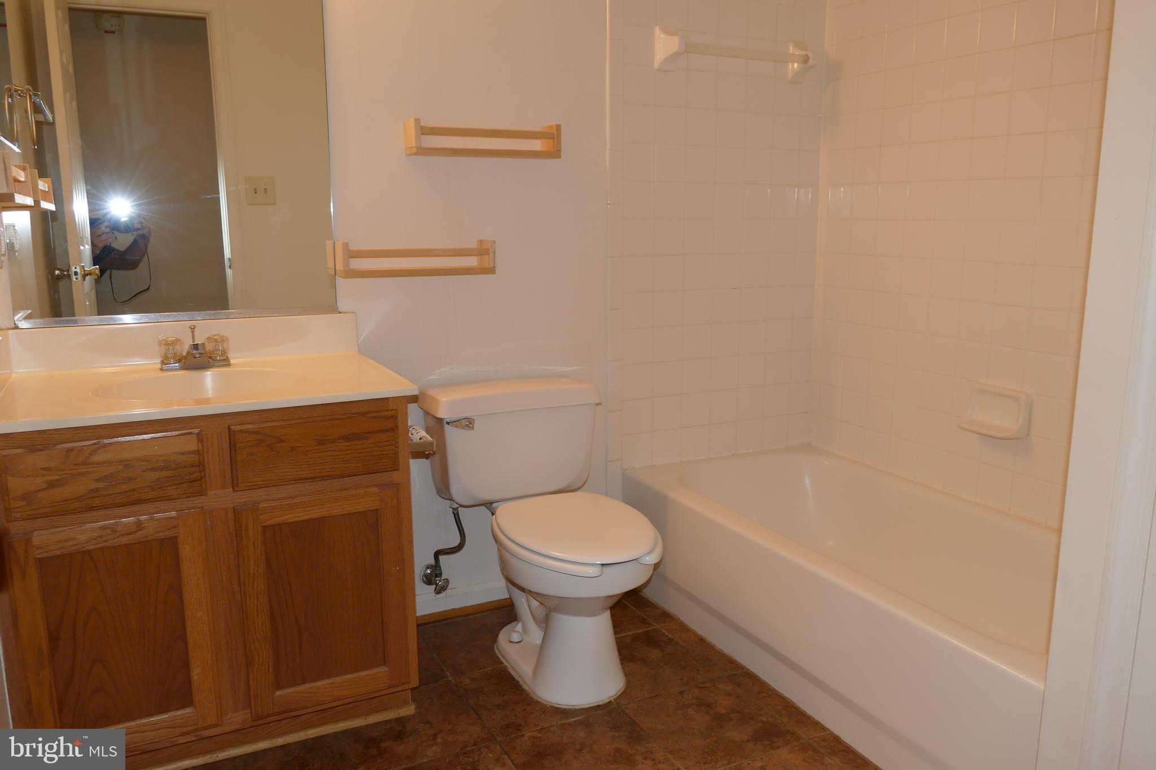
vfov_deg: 47.9
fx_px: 867
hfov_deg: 67.4
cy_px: 385
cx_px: 578
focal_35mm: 27
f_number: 2.9
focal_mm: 9.88
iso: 200
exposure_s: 1/60
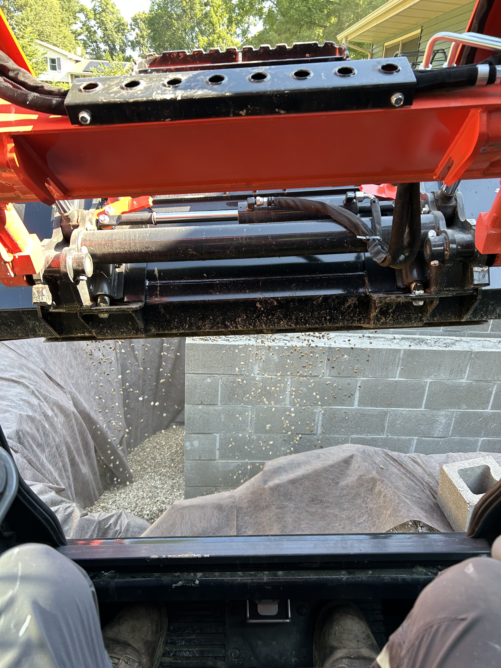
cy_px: 334
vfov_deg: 67.3
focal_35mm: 26
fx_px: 502
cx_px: 250
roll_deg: -3.4
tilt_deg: -23.5
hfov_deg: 53.1
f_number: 1.5
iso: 50
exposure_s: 1/121
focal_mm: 5.7
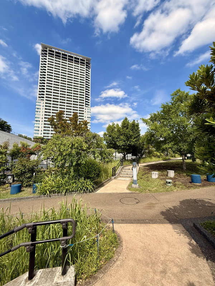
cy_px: 143
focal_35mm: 14
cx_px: 108
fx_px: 116
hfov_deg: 85.7
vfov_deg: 102.1
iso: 50
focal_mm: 2.22
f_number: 2.2
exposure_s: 1/2092
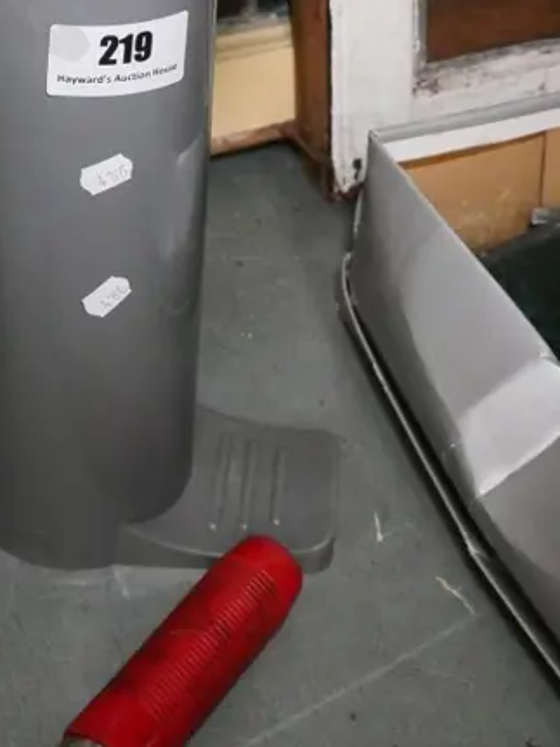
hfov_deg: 25.1
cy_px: -29
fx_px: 1230
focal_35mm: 57
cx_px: 87
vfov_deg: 30.9
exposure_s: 1/400
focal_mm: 12
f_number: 4.5
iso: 3200
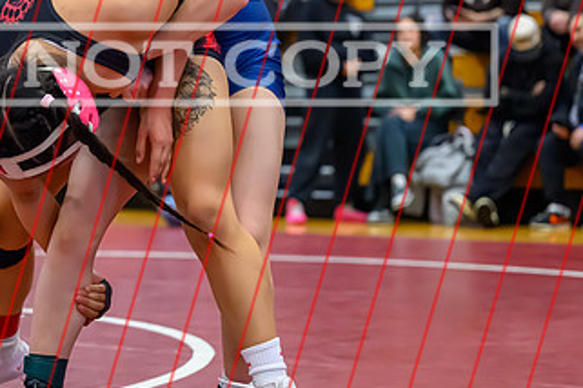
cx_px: 160
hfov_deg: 15.8
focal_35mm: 129
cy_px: 77
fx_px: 2089
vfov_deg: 10.6
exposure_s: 1/500
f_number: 2.8
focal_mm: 70
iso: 10000
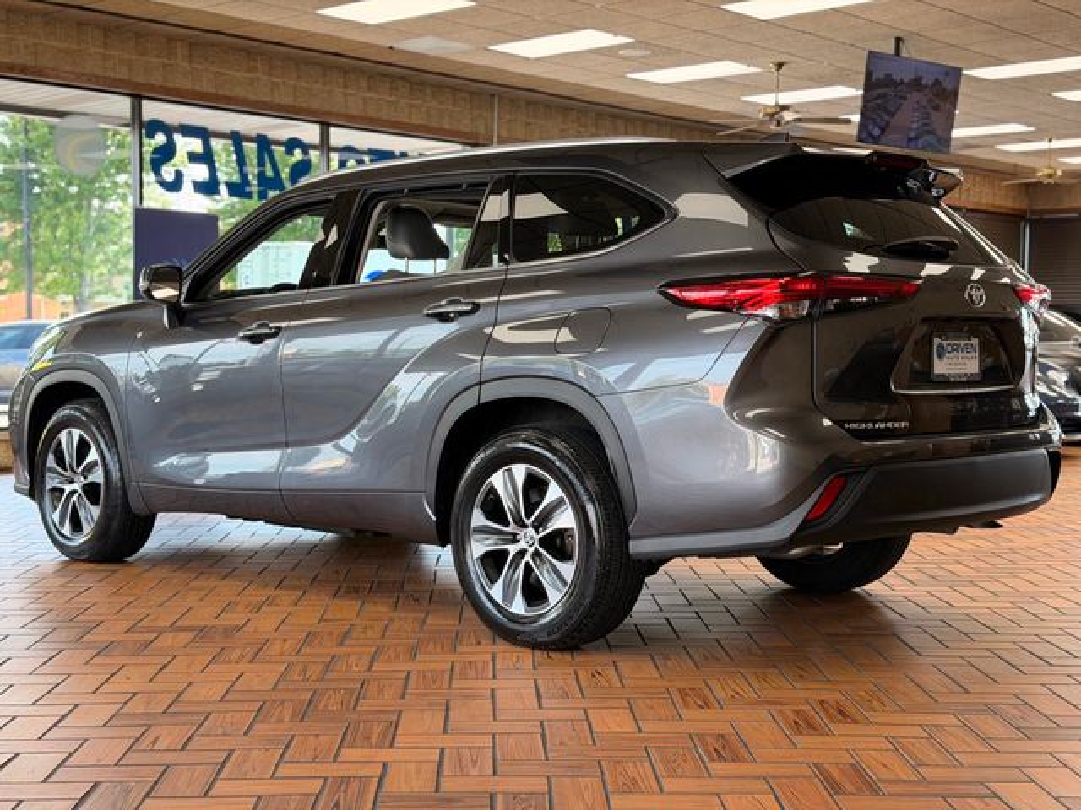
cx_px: 540
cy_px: 405
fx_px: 1499
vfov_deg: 30.3
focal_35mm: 48
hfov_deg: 39.7
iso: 100
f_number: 1.78
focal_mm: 6.76
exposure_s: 1/196
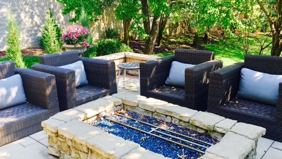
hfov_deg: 56.6
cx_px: 136
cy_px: 83
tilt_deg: -15.9
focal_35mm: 35
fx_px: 262
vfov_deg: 33.7
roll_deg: +0.6
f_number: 2.2
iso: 25
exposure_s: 1/209
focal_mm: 4.15
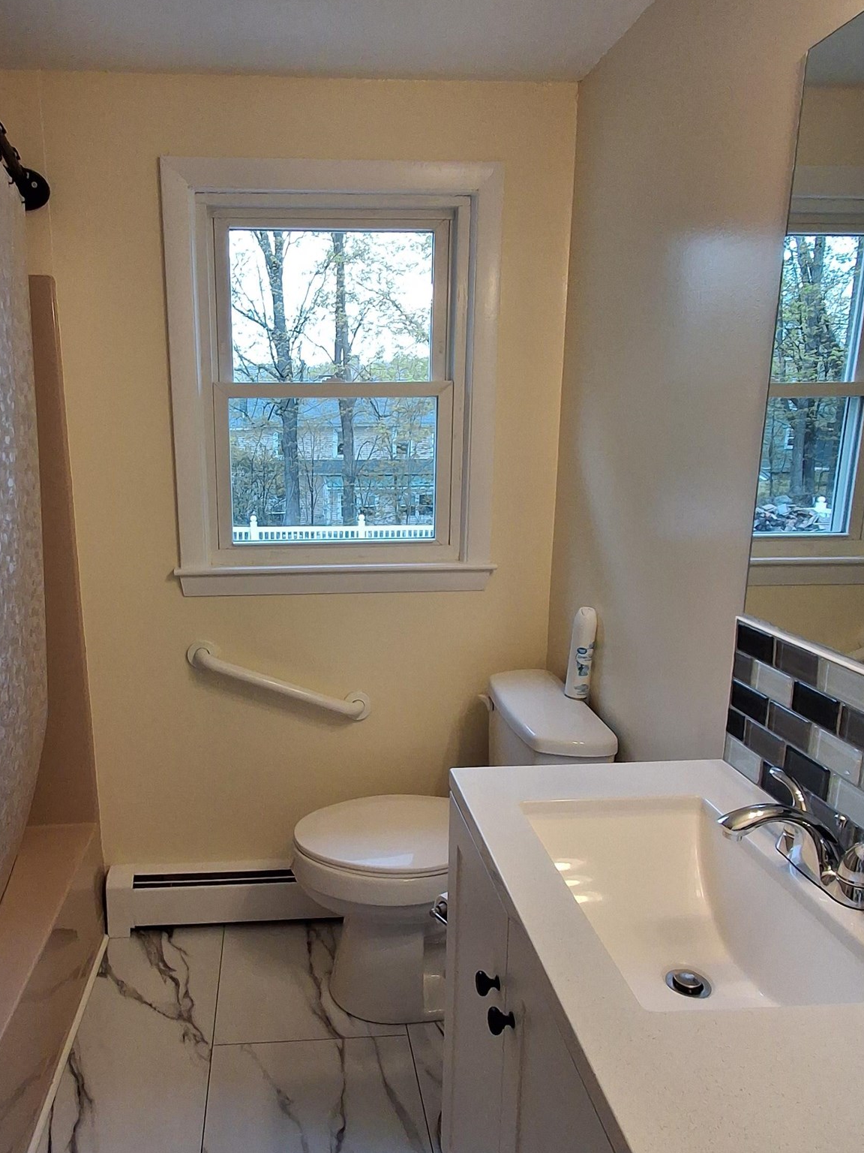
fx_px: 799
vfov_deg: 71.6
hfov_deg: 56.2
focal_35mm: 24
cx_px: 328
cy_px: 604
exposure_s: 1/100
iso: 80
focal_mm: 1.64
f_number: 2.2
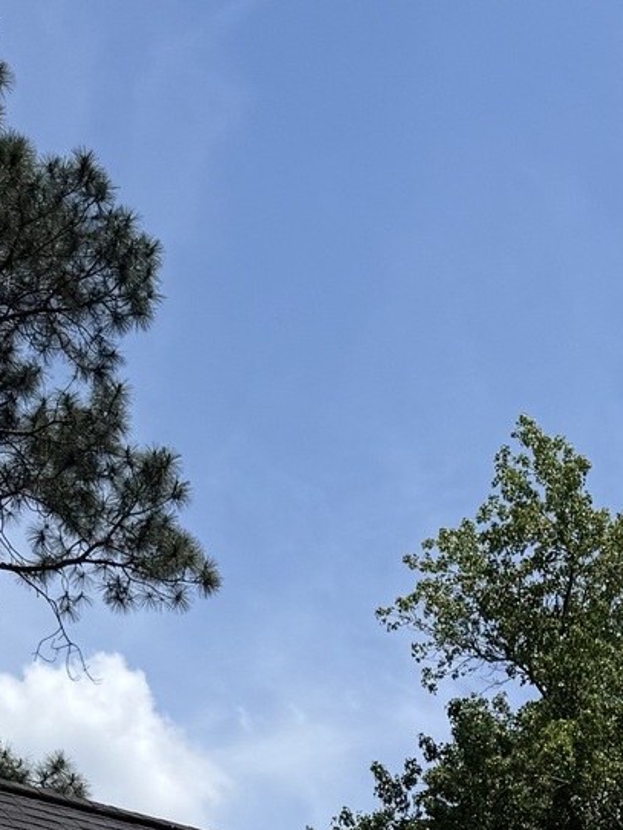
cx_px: 666
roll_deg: -2.1
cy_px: 1519
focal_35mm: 102
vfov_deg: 16.1
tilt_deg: +1.6
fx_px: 2446
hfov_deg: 14.2
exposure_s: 1/7353
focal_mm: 6.76
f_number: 1.78
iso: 80
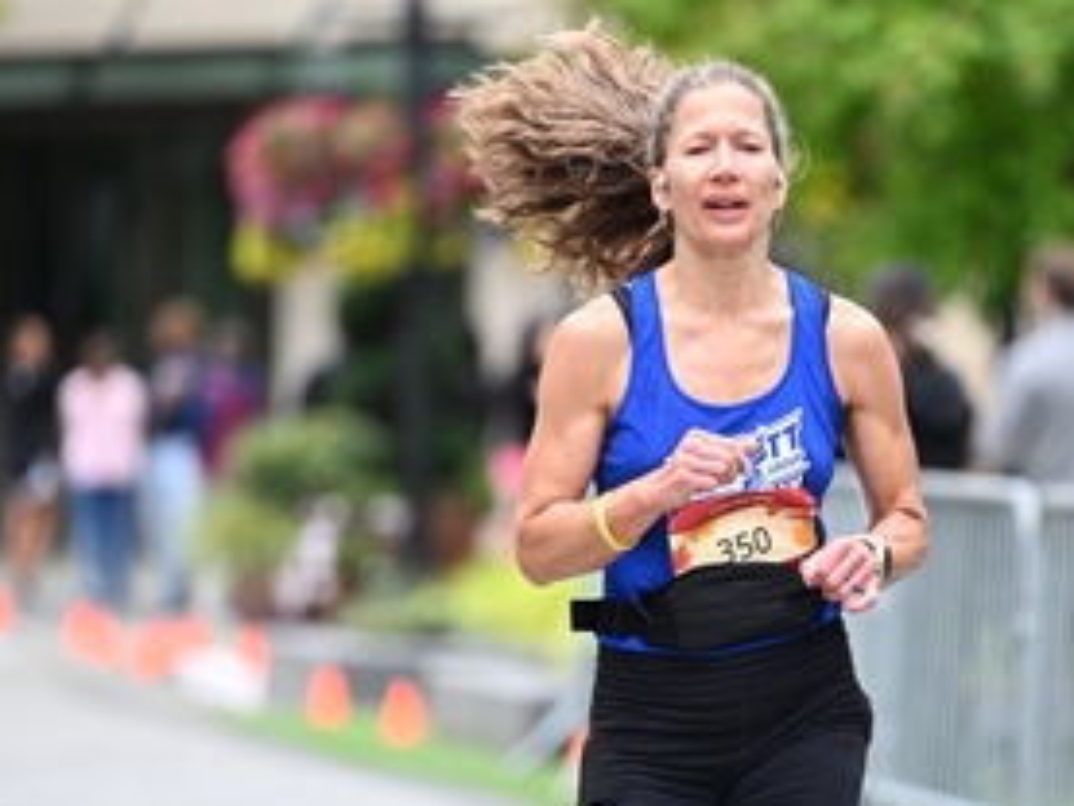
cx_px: 677
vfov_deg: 4.1
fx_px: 11267
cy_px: 500
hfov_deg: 5.5
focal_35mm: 363
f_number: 2.8
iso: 800
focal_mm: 190
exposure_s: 1/1600
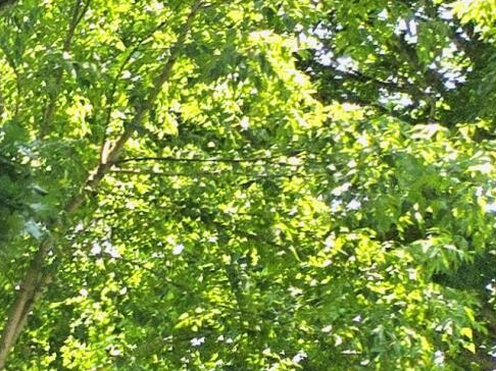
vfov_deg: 10.0
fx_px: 2034
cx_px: -959
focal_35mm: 142
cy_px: 593
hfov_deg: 10.3
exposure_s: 1/2500
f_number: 1.8
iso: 80
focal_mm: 5.4
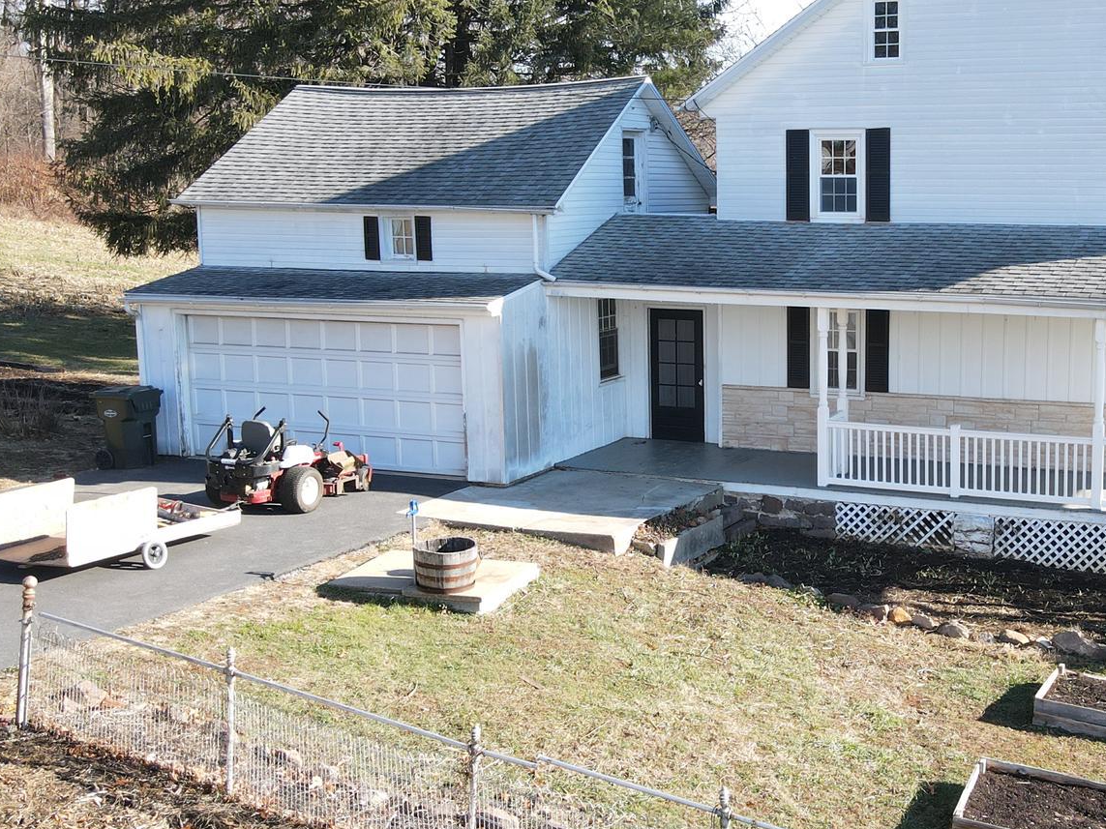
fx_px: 1374
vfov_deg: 33.6
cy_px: 417
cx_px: 809
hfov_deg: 42.7
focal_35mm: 43
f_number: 2.8
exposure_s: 1/160
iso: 100
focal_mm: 4.5
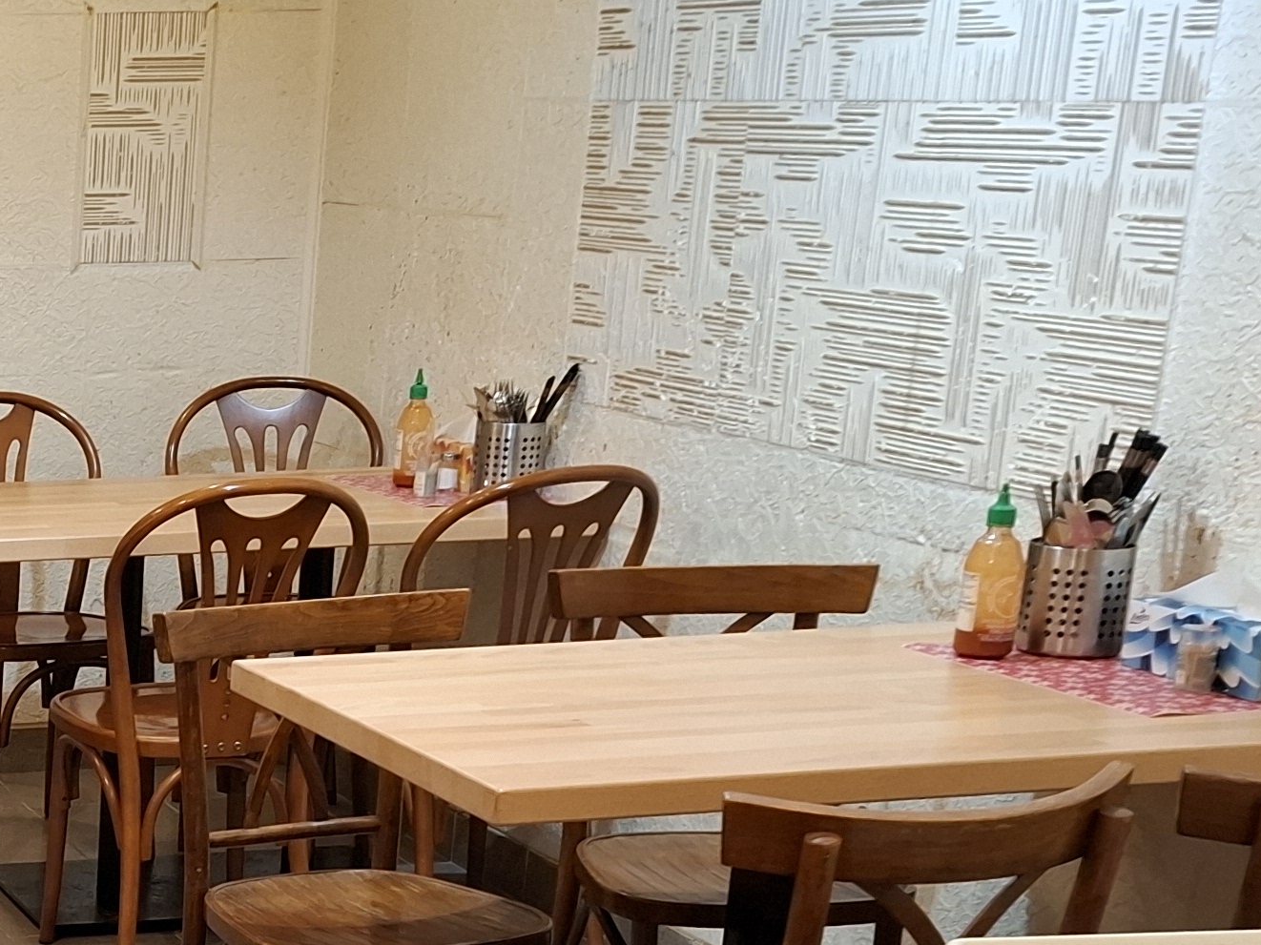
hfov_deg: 24.3
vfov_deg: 20.0
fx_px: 2586
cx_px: -328
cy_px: 985
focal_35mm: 71
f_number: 1.8
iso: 320
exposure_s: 1/25
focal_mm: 5.54
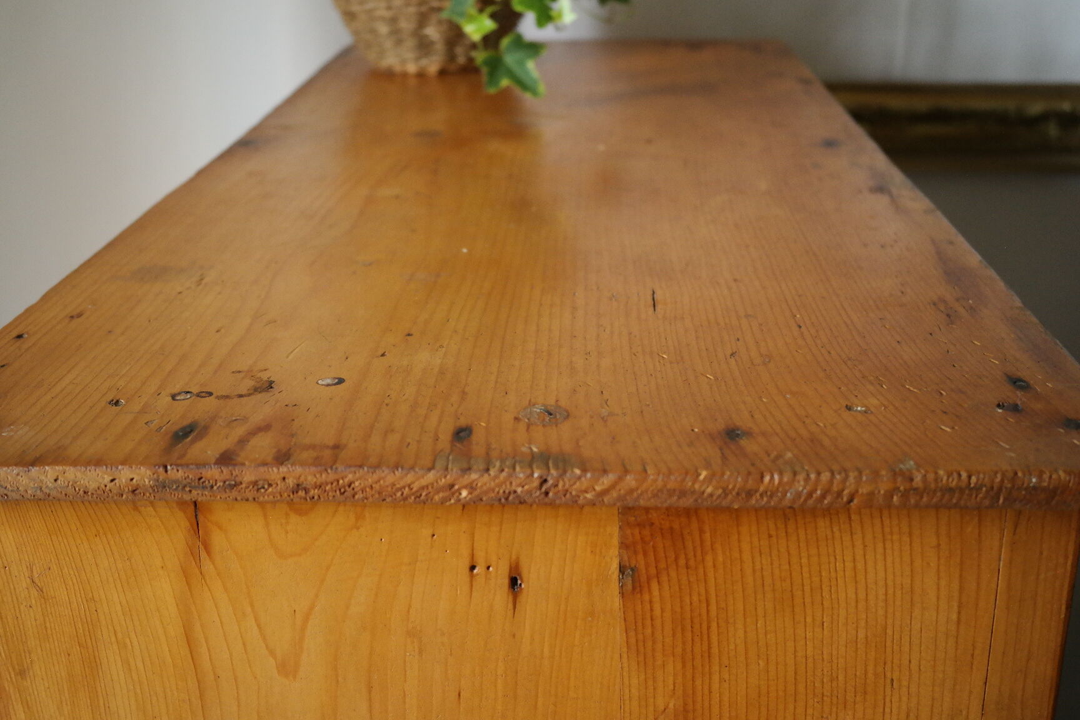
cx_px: 540
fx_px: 1290
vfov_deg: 31.2
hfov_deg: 45.4
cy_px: 360
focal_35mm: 43
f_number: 6.3
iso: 1600
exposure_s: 1/30
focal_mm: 28
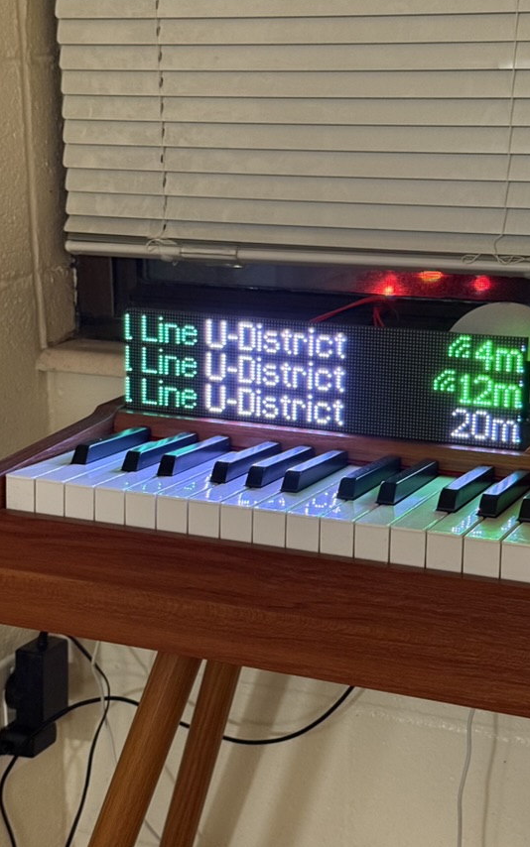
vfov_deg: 33.5
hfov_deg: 21.3
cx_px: 301
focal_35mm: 61
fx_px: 1409
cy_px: 422
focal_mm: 6.76
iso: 500
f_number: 1.78
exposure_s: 1/31
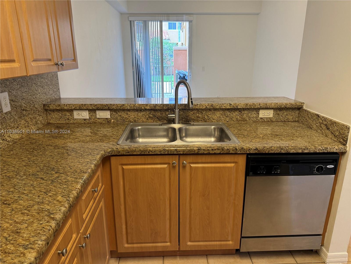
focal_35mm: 24
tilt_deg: -16.9
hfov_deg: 71.6
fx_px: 243
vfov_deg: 56.8
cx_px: 176
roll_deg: +0.4
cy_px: 132
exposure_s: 1/60
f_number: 1.78
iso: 200
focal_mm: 6.76
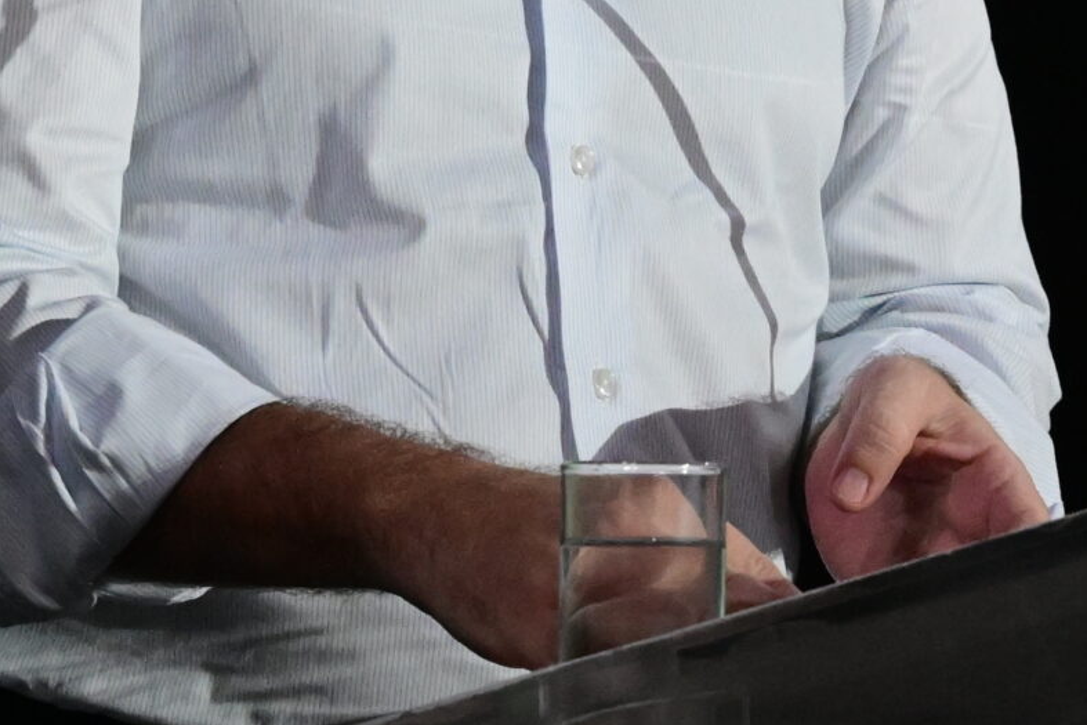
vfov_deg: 1.9
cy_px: -259
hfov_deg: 2.9
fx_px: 21320
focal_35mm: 706
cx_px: 905
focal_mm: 145
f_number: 5.6
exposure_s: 1/400
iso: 5000
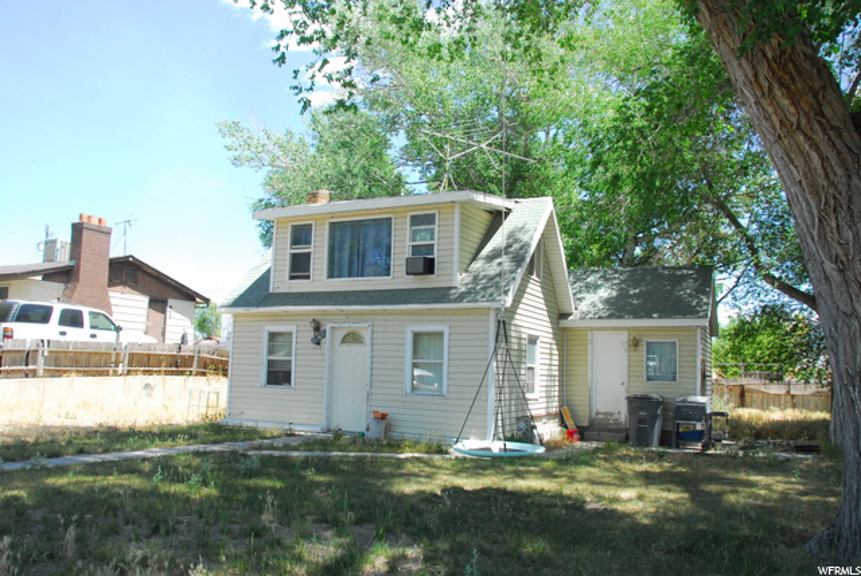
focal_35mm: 27
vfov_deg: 48.0
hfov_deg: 67.3
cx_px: 430
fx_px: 646
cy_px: 288
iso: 800
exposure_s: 1/320
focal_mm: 18
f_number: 9
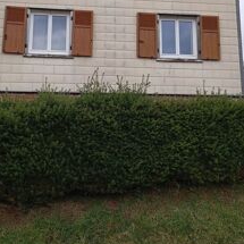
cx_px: 125
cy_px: 79
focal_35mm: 49
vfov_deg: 34.3
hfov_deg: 34.7
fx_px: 391
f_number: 1.8
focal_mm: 4.27
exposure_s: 1/193
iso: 110
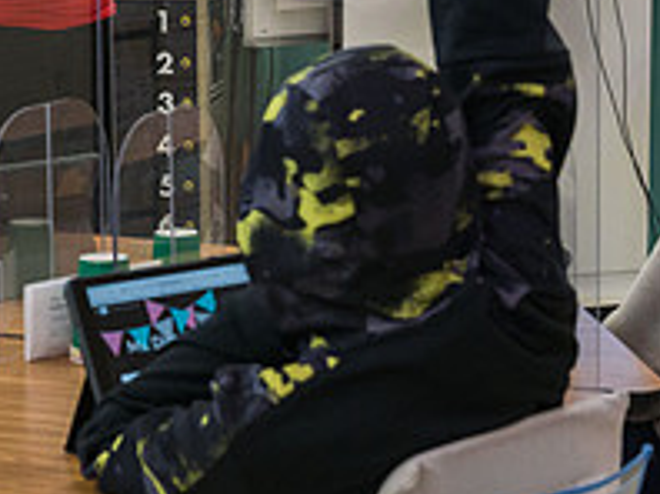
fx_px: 2361
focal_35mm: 124
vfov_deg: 11.9
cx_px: 260
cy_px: 85
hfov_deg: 15.9
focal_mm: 43.9
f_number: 5
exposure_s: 1/200
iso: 3200
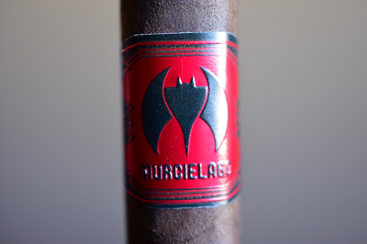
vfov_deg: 22.6
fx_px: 612
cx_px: 184
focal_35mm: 60
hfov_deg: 33.4
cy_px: 122
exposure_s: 1/30
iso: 640
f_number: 3.3
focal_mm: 40
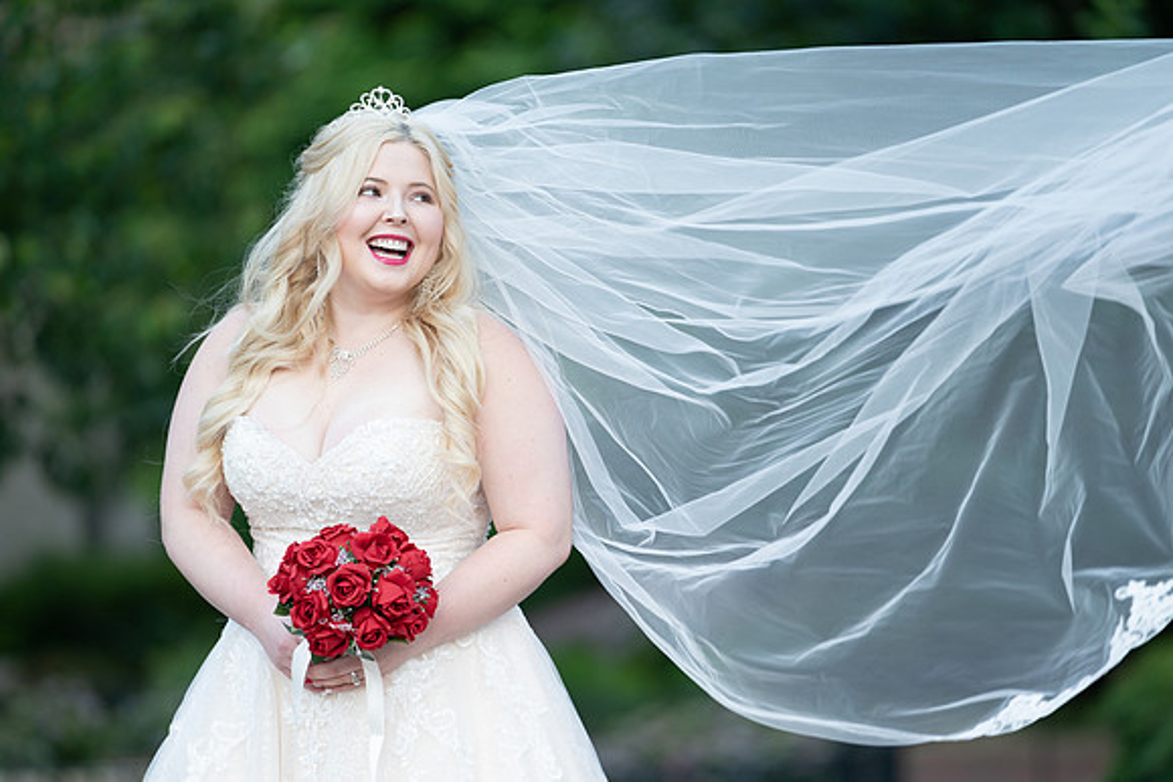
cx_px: 604
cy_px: 403
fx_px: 6647
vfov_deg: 6.7
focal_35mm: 204
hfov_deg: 10.1
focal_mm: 198
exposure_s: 1/200
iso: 250
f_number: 2.8
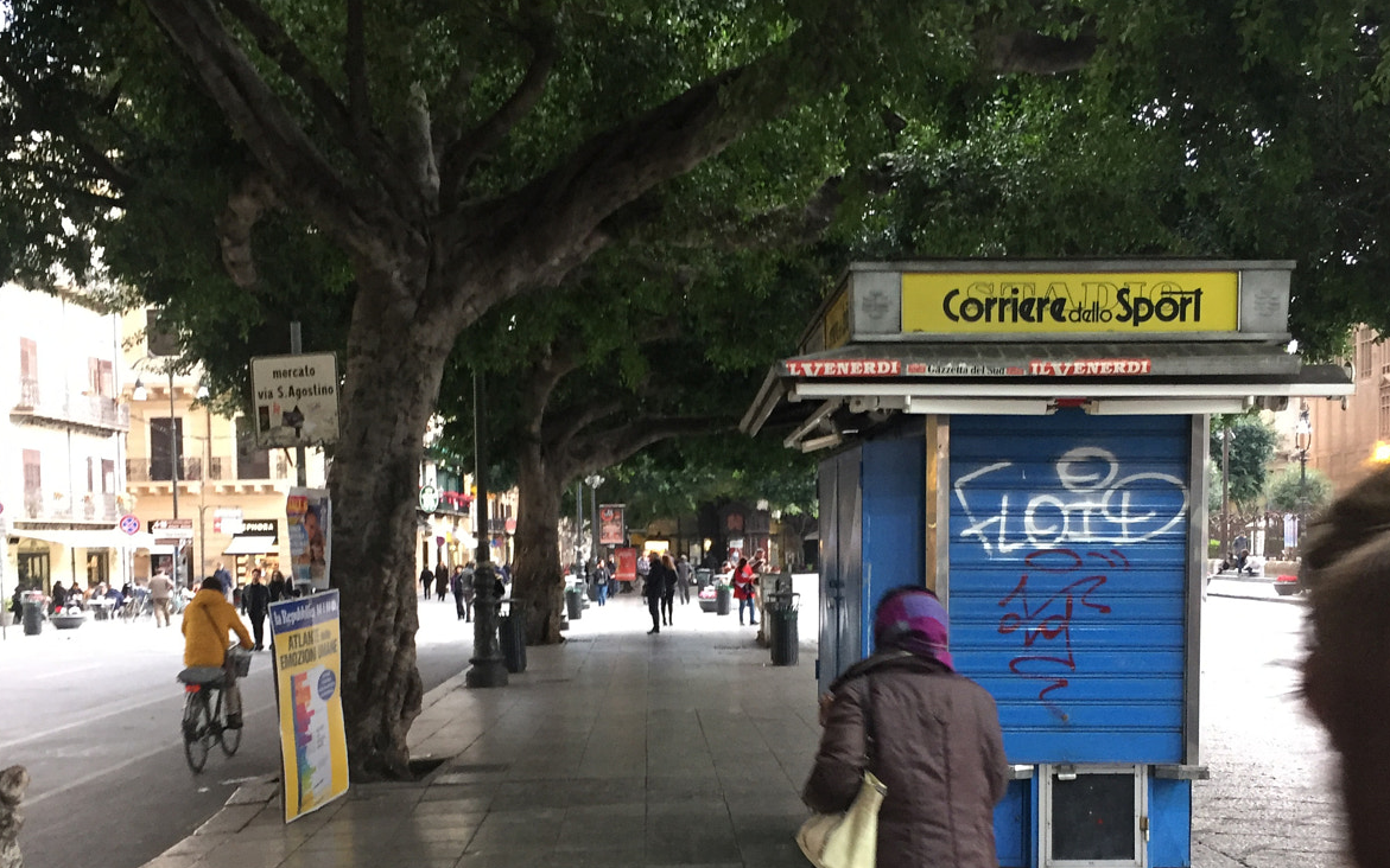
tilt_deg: -3.3
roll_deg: +1.3
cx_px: 704
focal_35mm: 42
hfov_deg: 47.2
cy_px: 595
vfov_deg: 30.3
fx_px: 1591
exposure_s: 1/33
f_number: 2.2
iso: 160
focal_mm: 4.15
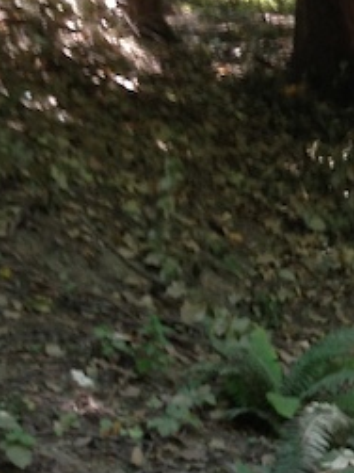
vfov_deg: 13.8
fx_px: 1952
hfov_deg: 9.8
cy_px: 285
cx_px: 657
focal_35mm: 143
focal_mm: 4.28
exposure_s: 1/30
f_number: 2.4
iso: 50
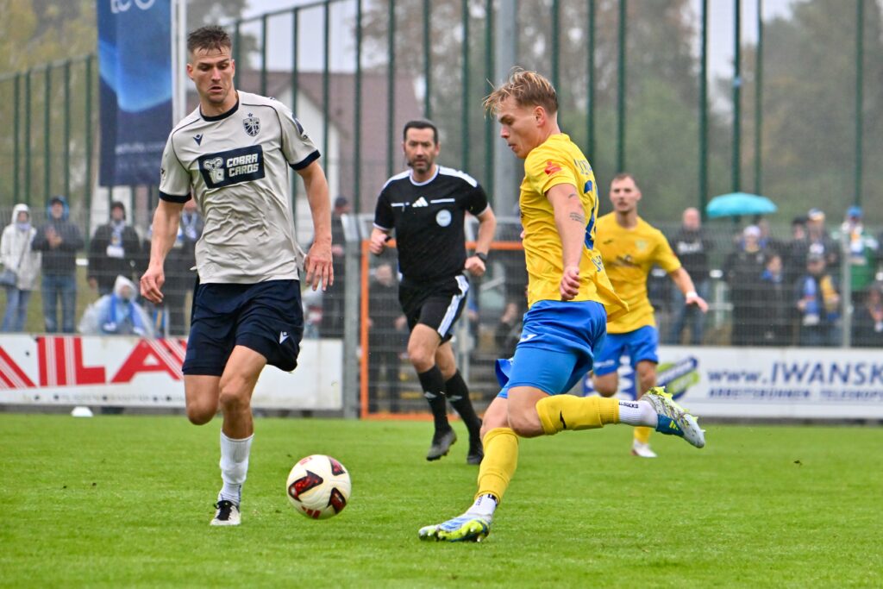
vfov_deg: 6.9
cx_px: 442
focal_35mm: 200
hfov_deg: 10.3
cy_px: 294
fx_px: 4906
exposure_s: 1/1600
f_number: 5.3
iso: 3200
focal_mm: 200
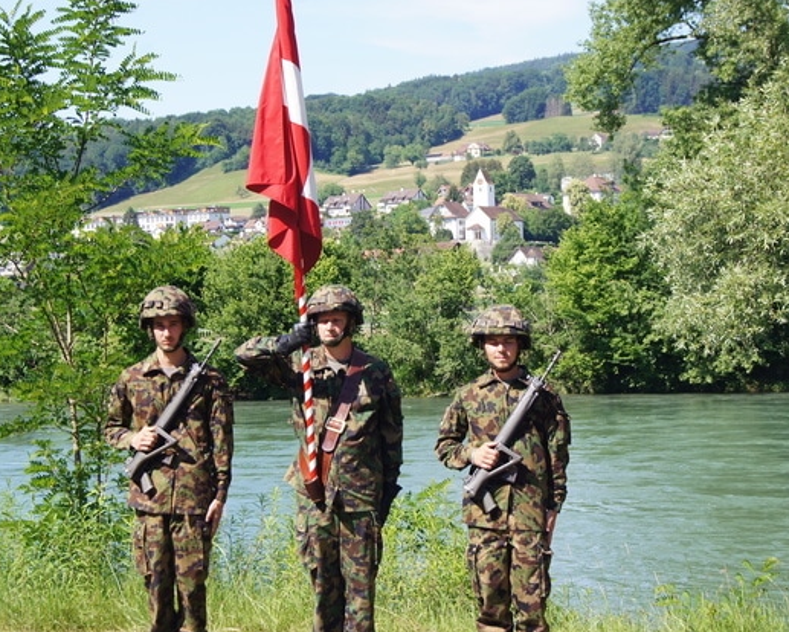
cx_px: 377
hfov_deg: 22.0
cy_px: 311
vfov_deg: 17.7
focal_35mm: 87
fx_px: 2032
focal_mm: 50
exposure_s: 1/100
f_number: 9
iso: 100
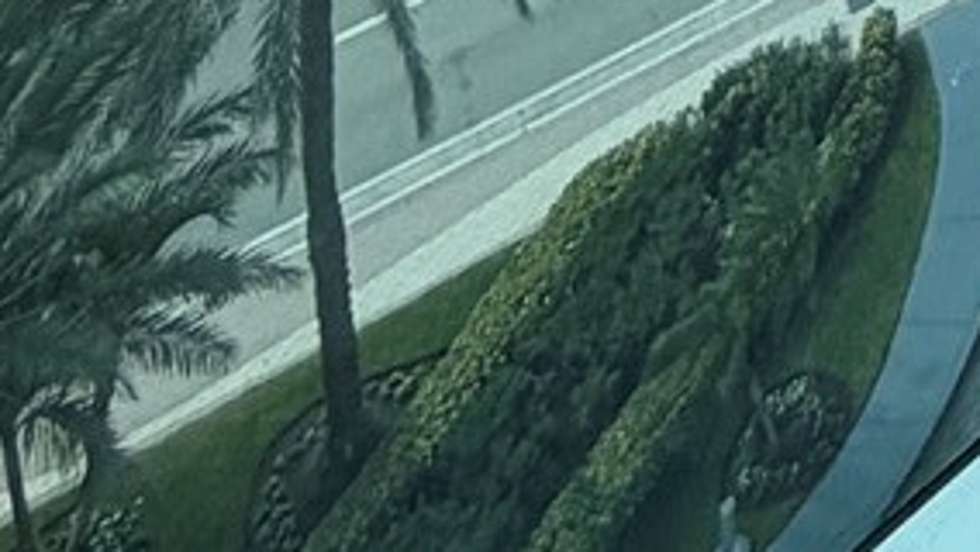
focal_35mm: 86
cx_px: 1939
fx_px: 2236
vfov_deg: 6.7
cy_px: -2094
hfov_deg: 17.7
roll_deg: -0.4
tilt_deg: -4.2
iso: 50
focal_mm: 2.22
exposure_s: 1/413
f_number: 2.2
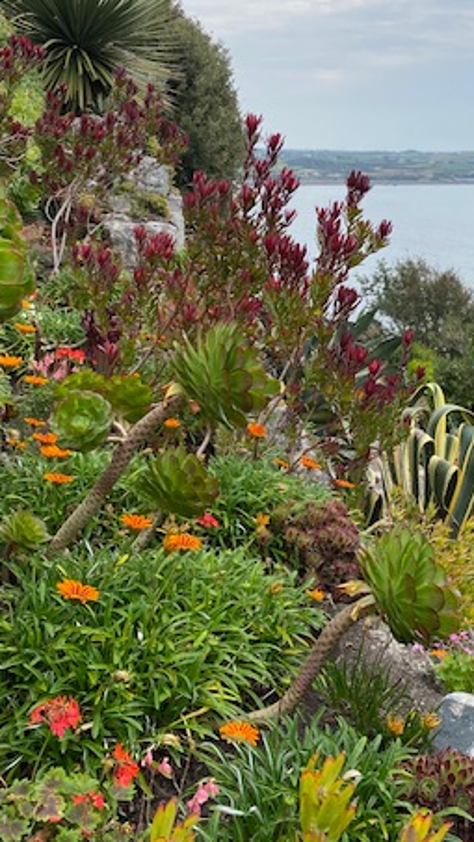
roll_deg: +0.3
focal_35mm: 40
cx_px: 320
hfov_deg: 29.5
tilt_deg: -11.2
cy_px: 353
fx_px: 893
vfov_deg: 50.3
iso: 32
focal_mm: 4.25
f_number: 1.8
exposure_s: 1/1486
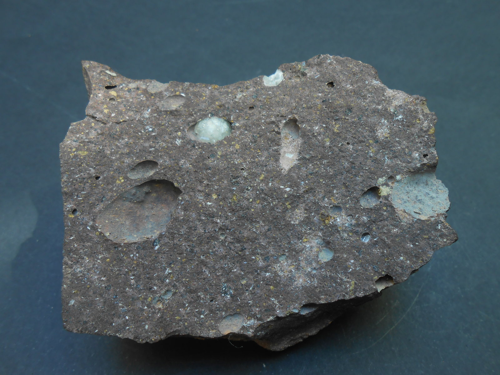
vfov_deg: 53.1
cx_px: 250
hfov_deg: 67.3
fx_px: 376
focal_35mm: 26
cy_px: 188
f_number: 3.5
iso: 80
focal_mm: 4.6
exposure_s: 1/30
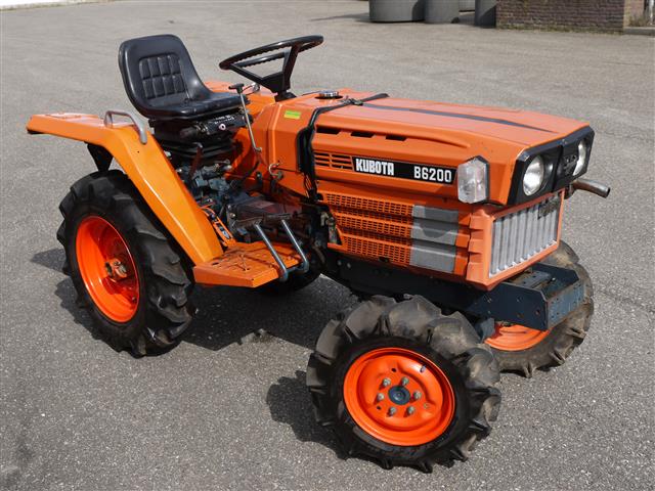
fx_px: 908
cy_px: 246
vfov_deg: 30.3
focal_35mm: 48
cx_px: 328
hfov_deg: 39.7
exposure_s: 1/320
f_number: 9
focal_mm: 24
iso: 100
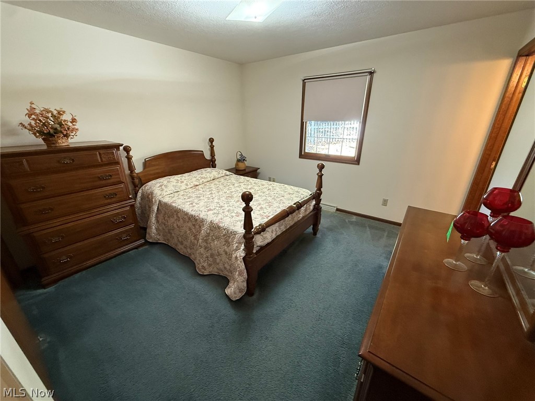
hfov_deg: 102.1
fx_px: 216
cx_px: 268
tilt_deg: -20.2
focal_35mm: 14
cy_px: 200
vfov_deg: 85.7
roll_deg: +0.6
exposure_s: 1/60
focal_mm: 2.22
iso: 400
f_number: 2.2
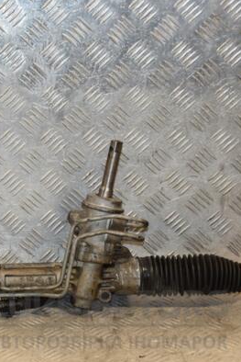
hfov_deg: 13.1
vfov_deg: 19.9
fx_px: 1031
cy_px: 182
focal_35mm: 103
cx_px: -29
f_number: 4.8
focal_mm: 45
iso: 800
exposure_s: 1/160
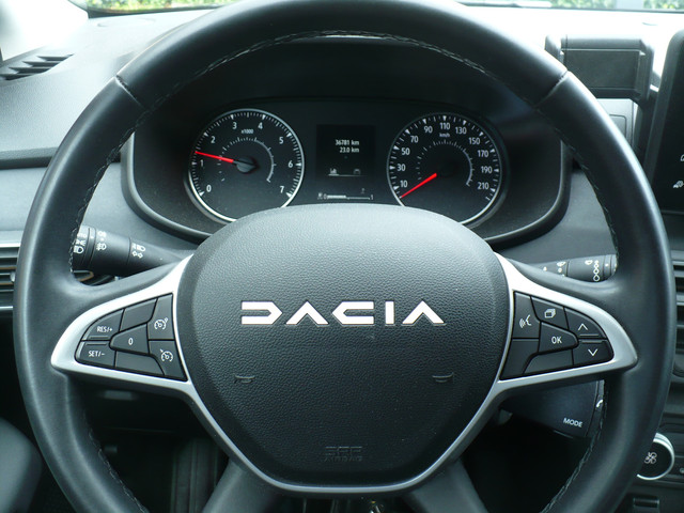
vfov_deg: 38.7
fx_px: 731
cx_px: 342
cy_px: 256
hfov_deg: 50.1
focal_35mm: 37
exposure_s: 1/30
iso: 100
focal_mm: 6.1
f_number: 2.8
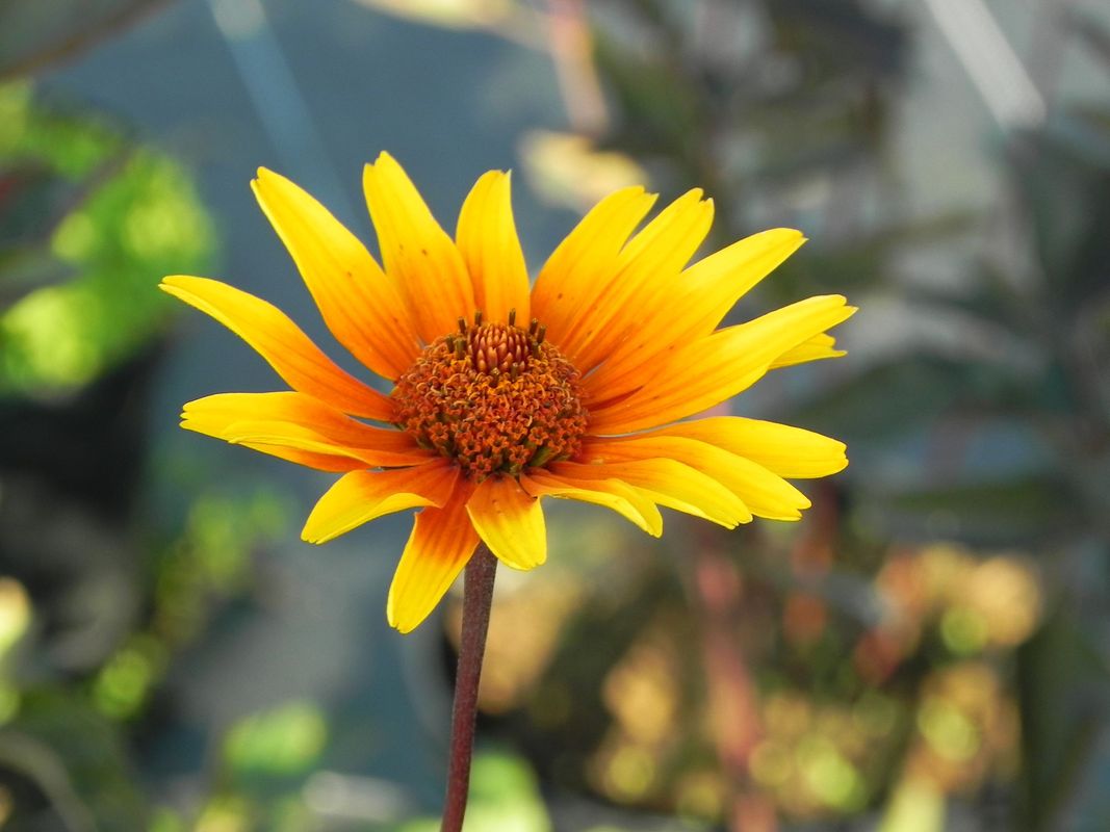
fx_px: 6797
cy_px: 416
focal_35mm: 212
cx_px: 555
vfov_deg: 7.0
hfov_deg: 9.3
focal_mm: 37.7
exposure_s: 1/160
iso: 160
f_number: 5
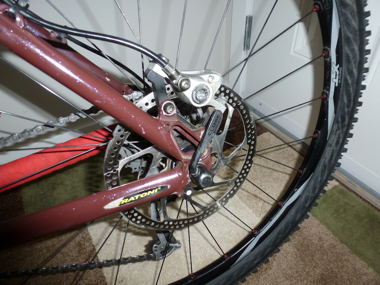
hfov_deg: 71.6
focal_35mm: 24
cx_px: 190
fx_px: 263
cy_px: 142
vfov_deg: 56.8
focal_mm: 4.3
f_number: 3.3
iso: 200
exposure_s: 1/60
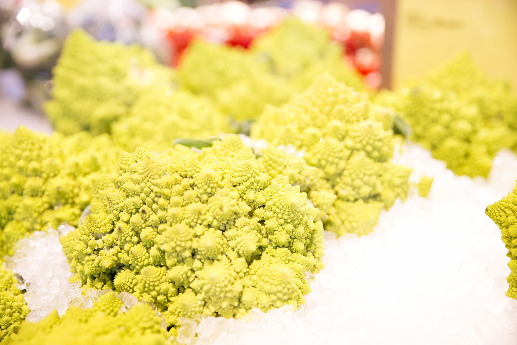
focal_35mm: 46
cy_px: 172
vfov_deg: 29.2
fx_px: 661
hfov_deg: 42.7
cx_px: 258
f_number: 2.8
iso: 500
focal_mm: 46
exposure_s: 1/50
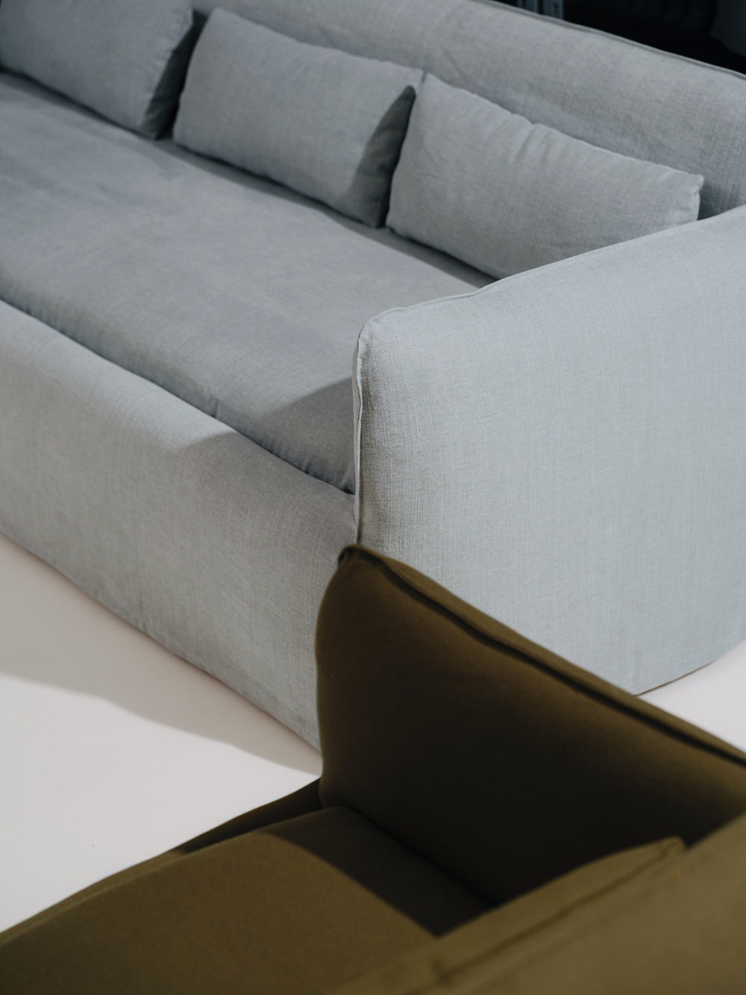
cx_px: 373
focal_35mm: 79
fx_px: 2270
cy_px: 498
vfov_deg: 24.7
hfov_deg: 18.7
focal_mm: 100
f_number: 5.6
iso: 500
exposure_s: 1/125
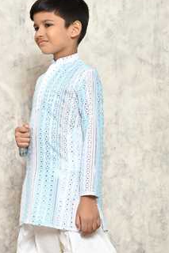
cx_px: 59
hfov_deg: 16.6
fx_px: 578
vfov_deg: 24.5
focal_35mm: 82
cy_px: 184
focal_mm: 50
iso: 800
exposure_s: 1/160
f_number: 8
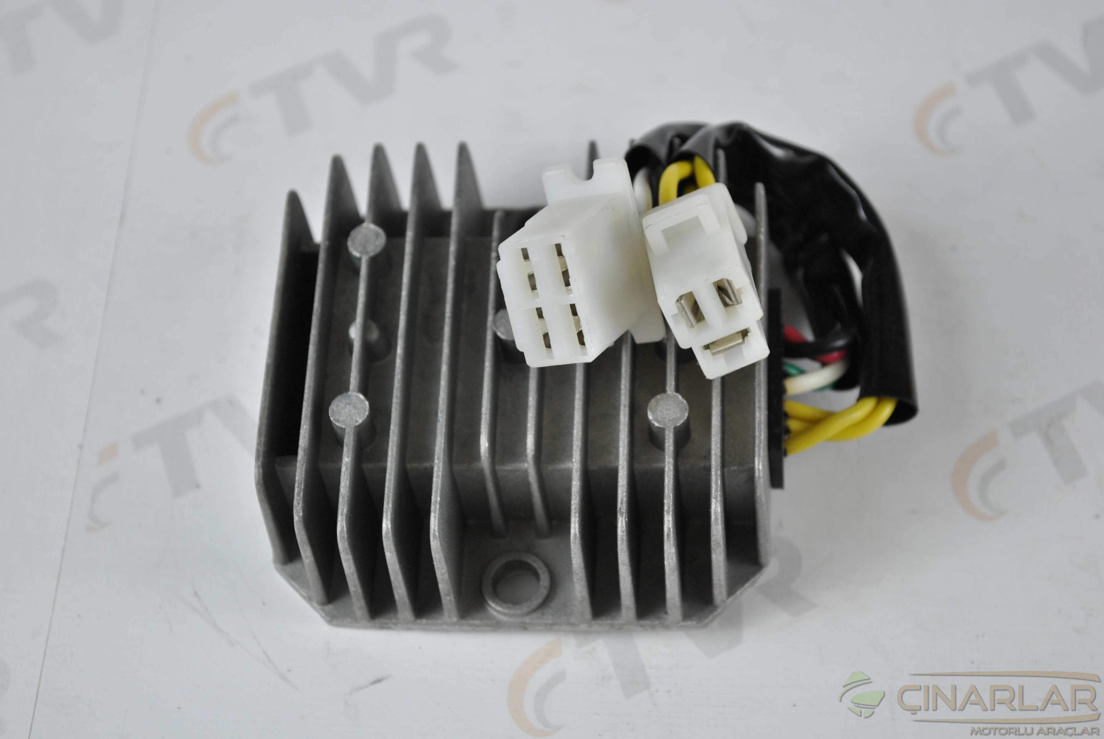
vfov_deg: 16.6
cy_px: 370
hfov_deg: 24.6
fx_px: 2533
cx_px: 552
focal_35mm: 82
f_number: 6.3
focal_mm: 55
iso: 200
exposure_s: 1/25
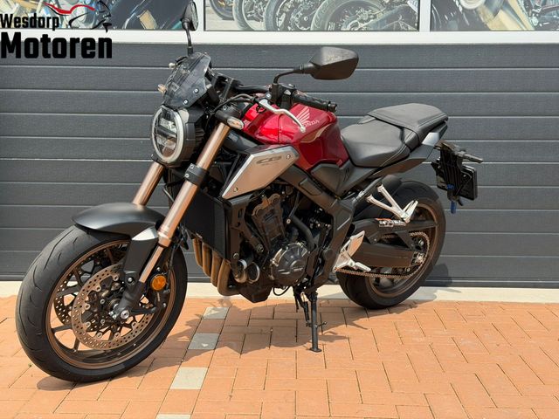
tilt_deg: -5.9
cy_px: 210
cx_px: 280
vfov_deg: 30.3
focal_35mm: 48
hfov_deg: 39.7
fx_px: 775
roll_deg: -0.9
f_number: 1.78
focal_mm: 6.76
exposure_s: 1/3096
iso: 80
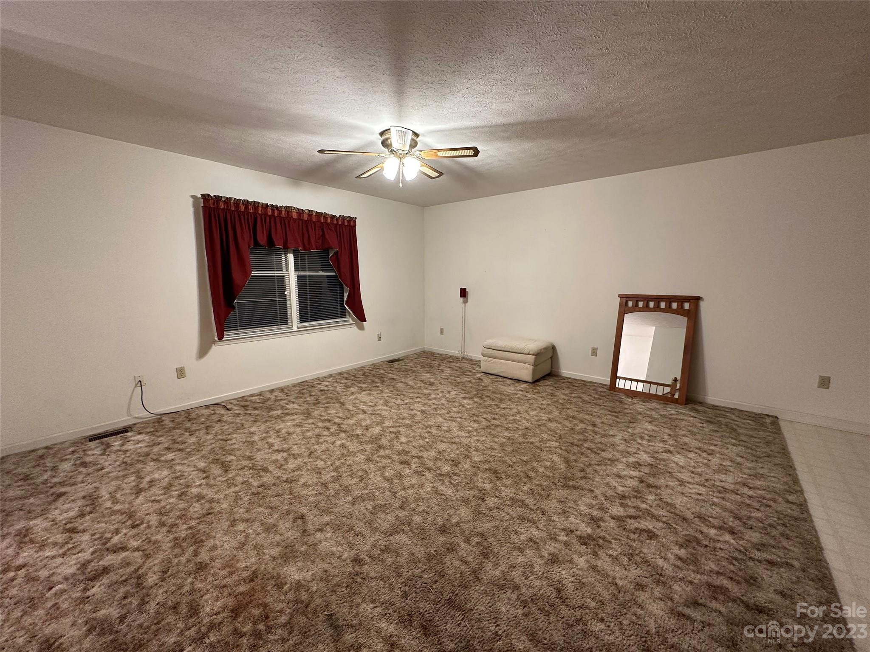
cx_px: 435
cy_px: 326
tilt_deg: -9.9
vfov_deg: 85.7
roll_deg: -0.4
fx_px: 352
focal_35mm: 14
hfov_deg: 102.1
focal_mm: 2.22
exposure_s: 1/60
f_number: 2.2
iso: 250
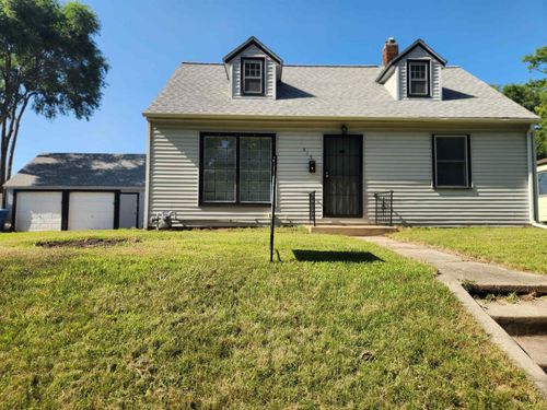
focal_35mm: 23
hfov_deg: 73.9
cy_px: 205
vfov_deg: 58.9
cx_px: 274
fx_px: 363
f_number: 1.8
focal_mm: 5.4
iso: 20
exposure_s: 1/989
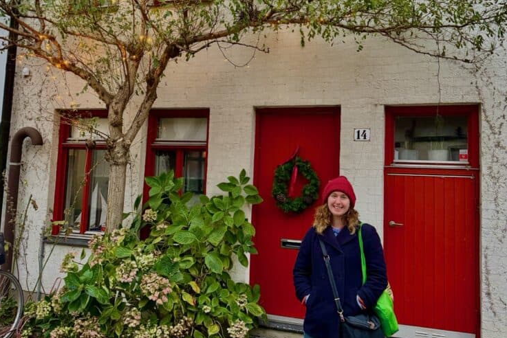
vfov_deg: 49.5
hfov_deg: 69.4
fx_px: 366
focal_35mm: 26
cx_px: 245
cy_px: 187
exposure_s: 1/60
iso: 800
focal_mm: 6.76
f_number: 1.78
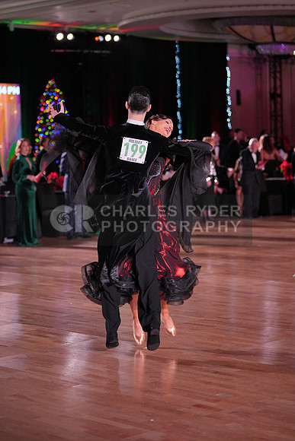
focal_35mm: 85
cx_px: 148
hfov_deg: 16.1
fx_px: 1044
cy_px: 220
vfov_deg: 23.9
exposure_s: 1/800
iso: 1600
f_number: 2.8
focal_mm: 85
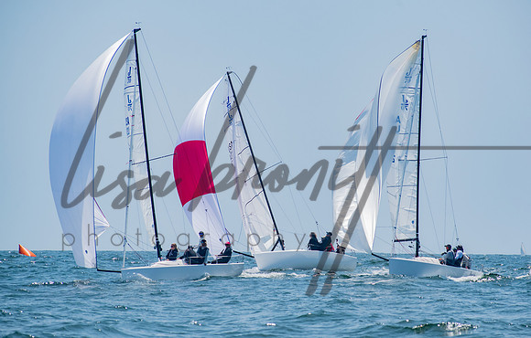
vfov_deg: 5.5
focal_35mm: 240
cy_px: 180
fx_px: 3501
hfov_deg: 8.7
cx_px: 279
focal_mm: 145
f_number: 8
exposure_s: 1/1250
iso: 400
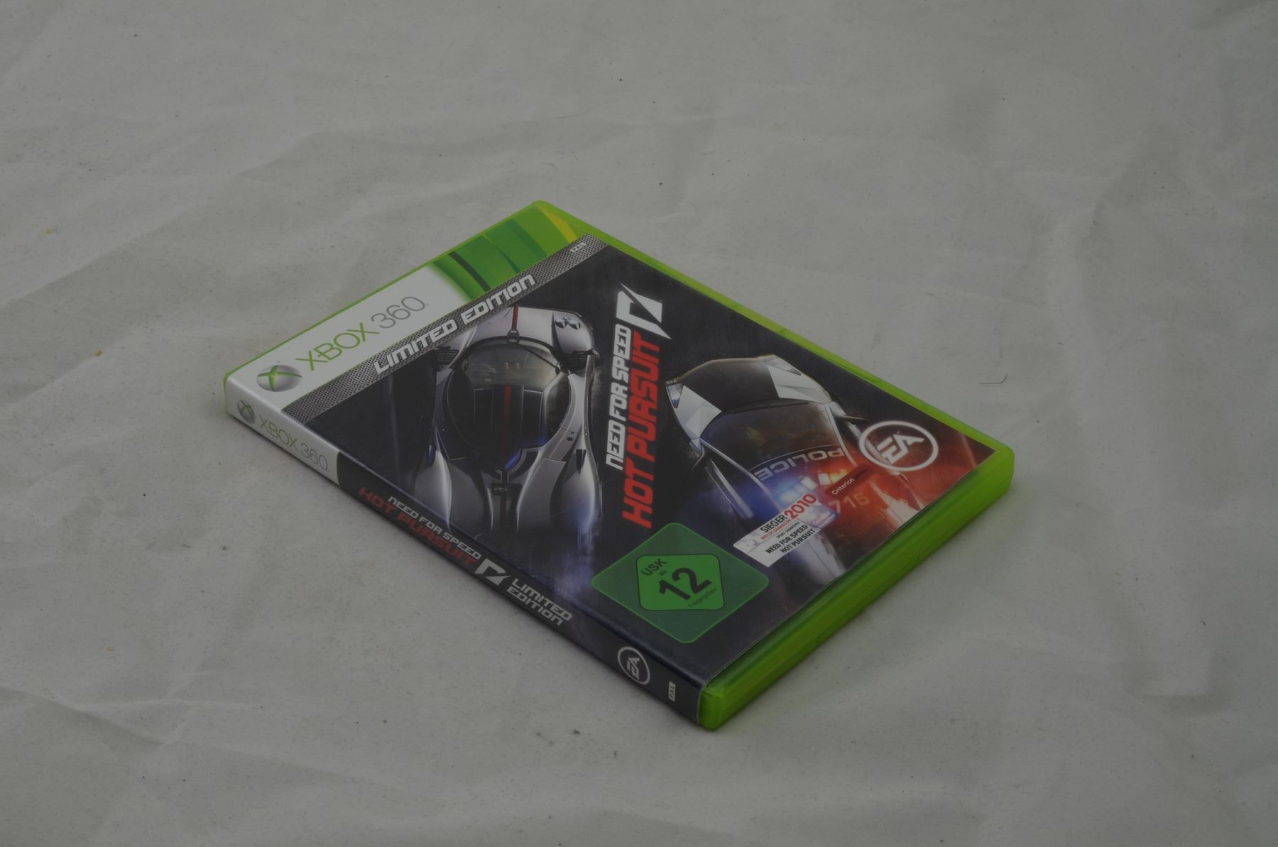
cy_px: 424
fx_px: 2126
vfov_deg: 22.5
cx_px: 639
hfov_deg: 33.5
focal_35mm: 60
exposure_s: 1/3
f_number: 20
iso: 100
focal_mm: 40
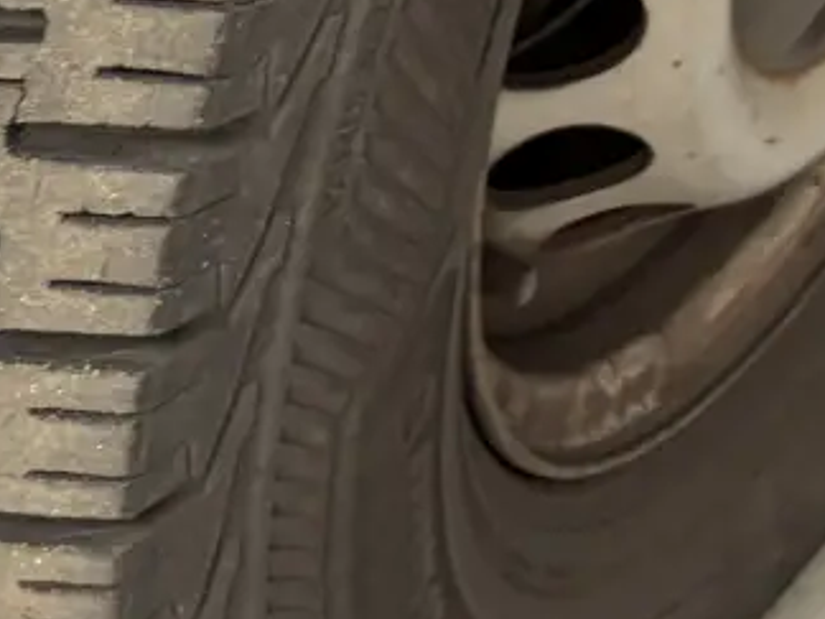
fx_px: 3670
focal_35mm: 154
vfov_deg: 9.3
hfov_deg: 12.8
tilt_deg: -45.3
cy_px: -385
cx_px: 550
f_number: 1.6
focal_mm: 5.96
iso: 100
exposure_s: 1/121
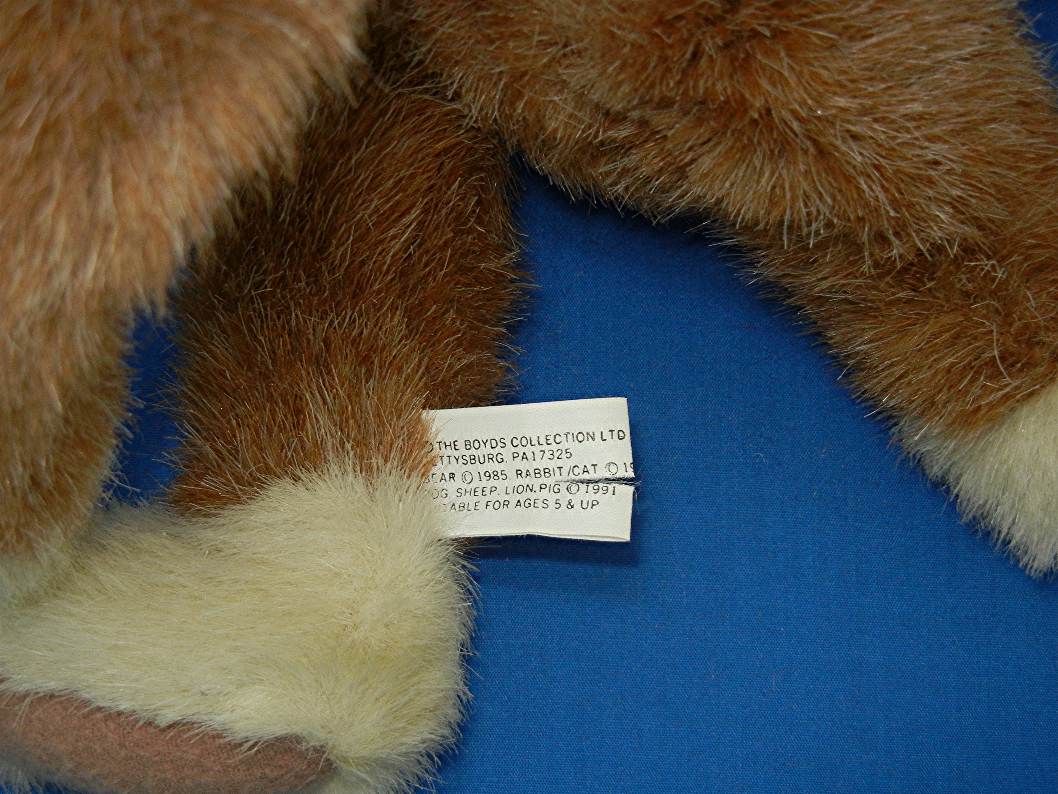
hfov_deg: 32.7
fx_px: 1803
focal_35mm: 59
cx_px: 529
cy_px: 397
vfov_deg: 24.8
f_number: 4
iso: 261
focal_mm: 10.6
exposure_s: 1/30
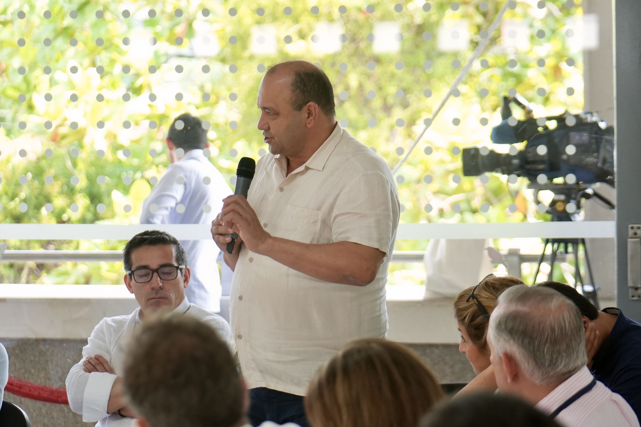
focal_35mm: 115
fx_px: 2047
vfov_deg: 11.9
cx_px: 320
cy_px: 214
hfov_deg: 17.8
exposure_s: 1/640
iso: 1000
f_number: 2.8
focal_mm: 77
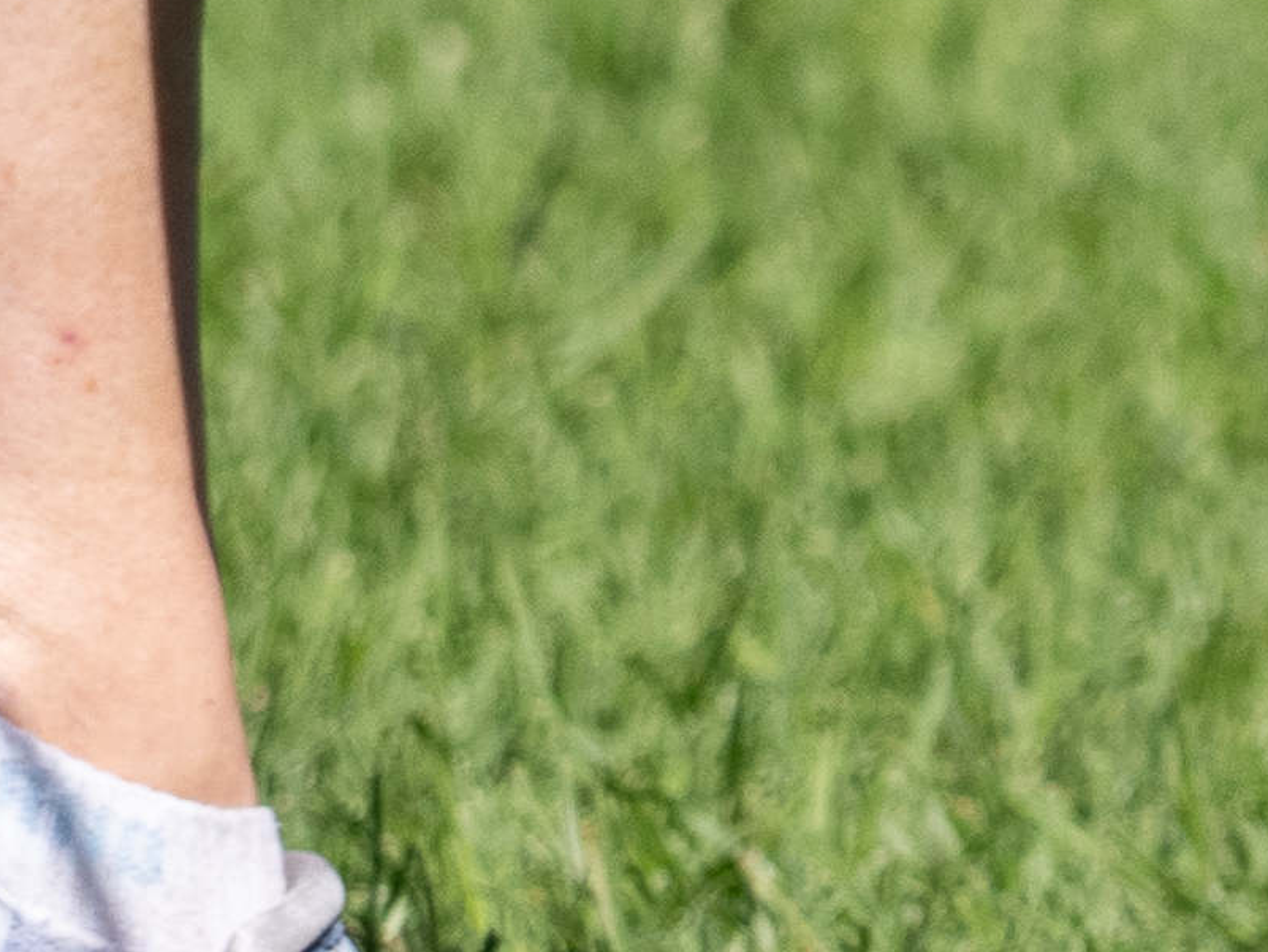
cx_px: 3693
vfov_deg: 0.8
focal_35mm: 1941
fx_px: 71110
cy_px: -188
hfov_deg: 1.0
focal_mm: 150
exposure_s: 1/2000
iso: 200
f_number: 3.5
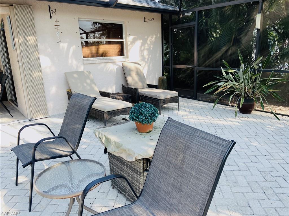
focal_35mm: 26
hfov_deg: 67.3
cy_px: 108
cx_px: 144
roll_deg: +3.8
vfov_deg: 53.1
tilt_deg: -14.1
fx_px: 217
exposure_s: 1/302
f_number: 1.8
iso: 32
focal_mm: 4.25
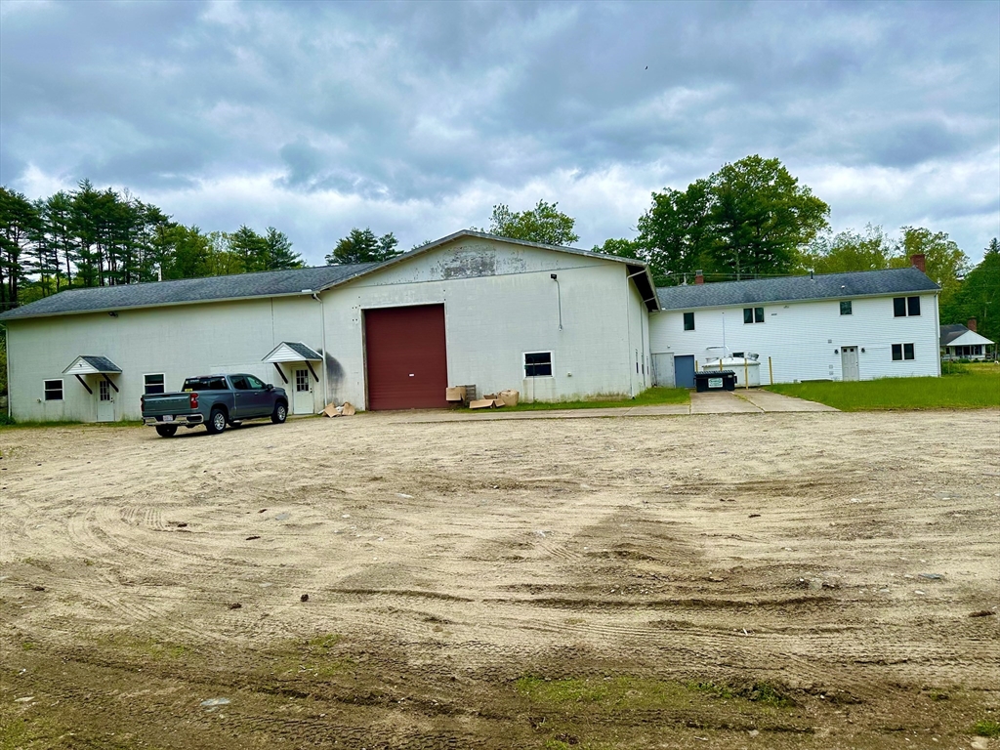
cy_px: 375
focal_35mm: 24
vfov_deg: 56.8
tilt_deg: +0.2
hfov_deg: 71.6
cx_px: 500
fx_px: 693
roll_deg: +2.7
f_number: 1.78
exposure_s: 1/3472
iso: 80
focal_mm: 6.86
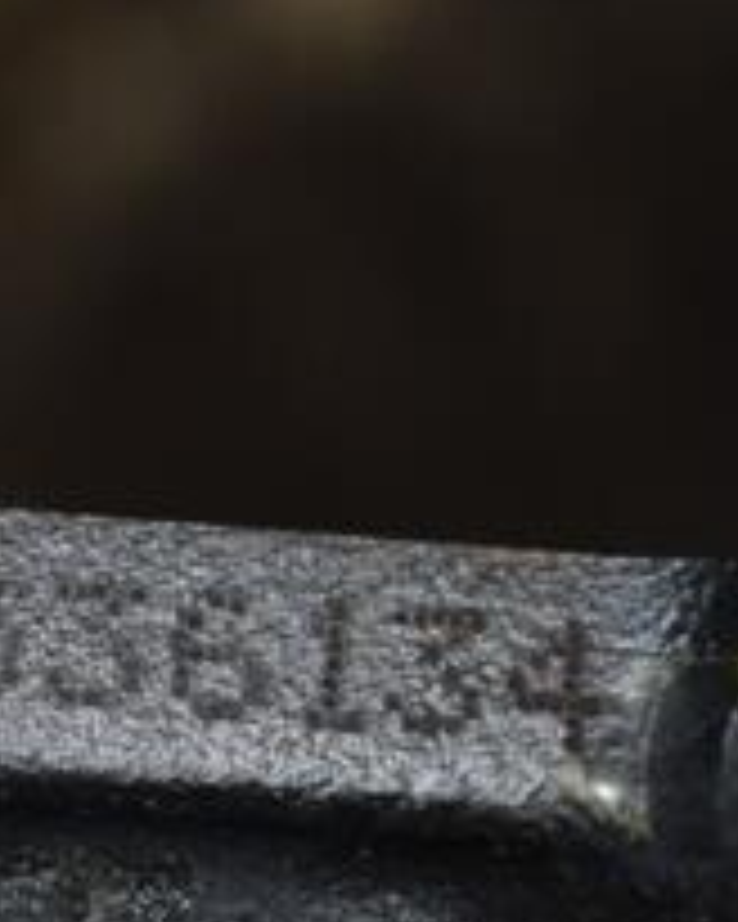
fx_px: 11805
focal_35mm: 432
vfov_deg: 4.5
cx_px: -108
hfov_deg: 3.6
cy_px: 774
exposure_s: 1/60
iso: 800
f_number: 5.6
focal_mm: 105
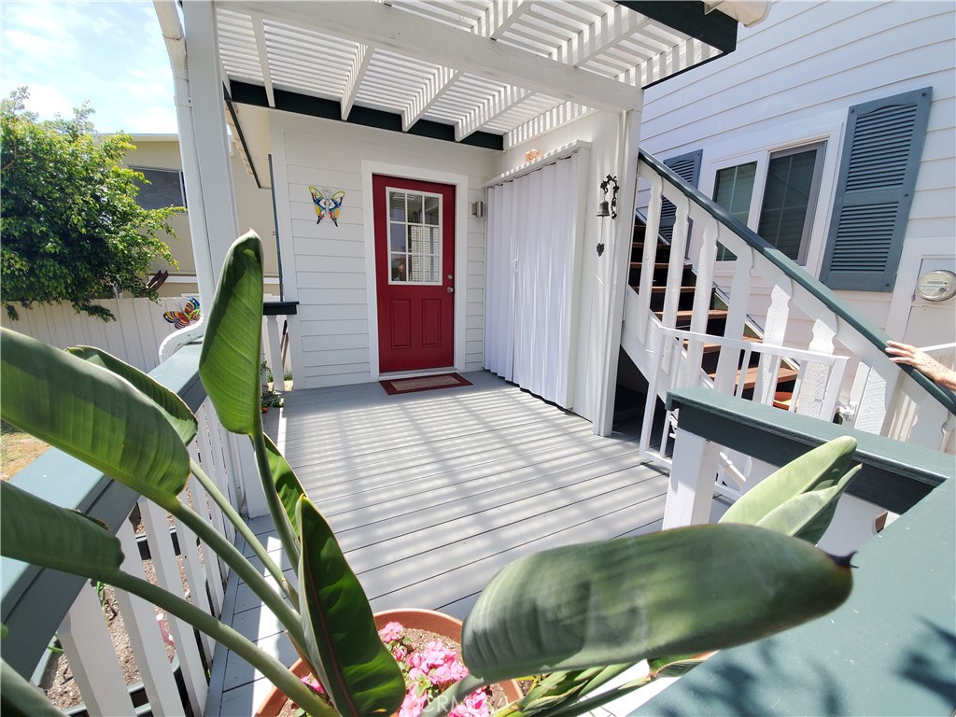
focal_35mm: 13
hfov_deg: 106.2
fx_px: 359
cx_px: 478
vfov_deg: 89.9
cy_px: 358
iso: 50
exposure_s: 1/374
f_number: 2.2
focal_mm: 1.8
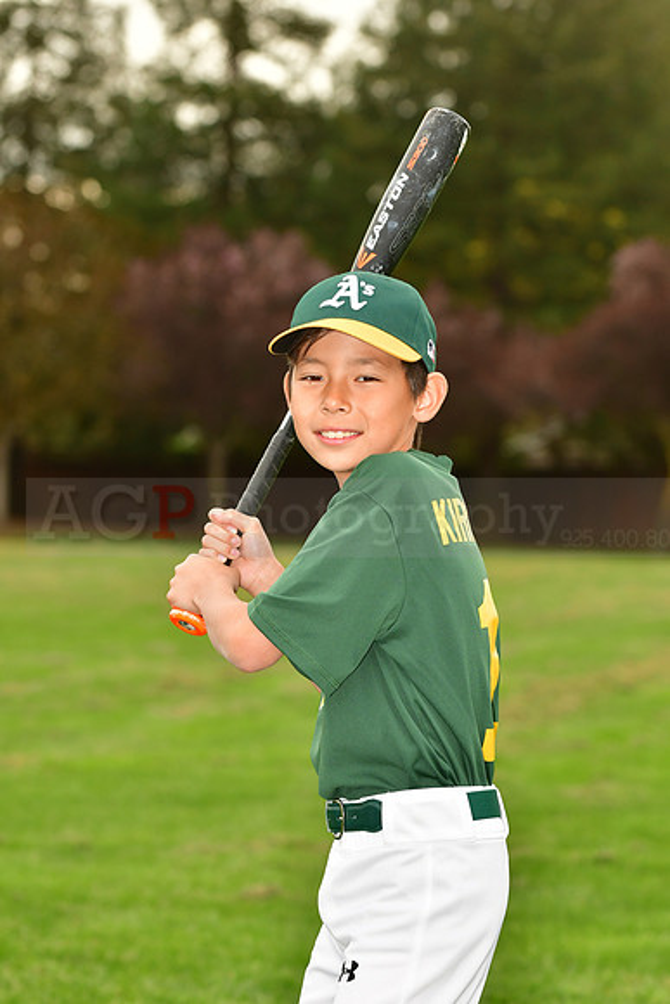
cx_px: 335
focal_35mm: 174
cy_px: 502
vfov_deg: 11.8
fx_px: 4854
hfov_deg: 7.9
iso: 400
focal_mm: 116
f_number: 5
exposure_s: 1/500
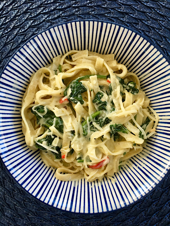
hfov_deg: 48.2
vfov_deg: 61.7
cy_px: 113
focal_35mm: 29
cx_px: 85
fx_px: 190
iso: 40
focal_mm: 4.15
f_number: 2.2
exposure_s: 1/33
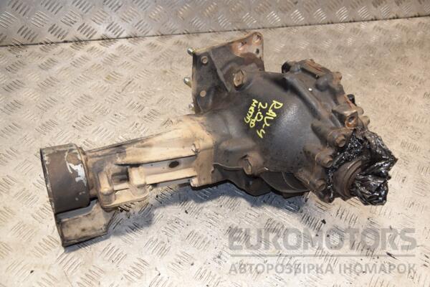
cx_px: 215
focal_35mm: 38
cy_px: 144
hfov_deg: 51.3
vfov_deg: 35.5
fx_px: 448
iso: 800
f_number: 5
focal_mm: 25
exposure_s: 1/200
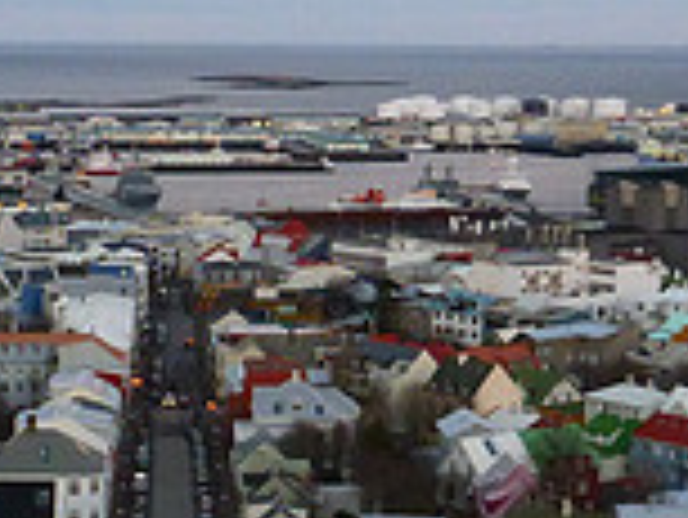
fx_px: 2108
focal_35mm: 106
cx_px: 229
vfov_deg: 14.0
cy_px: 327
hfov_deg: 18.5
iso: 400
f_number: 3.3
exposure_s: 1/60
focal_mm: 4.9
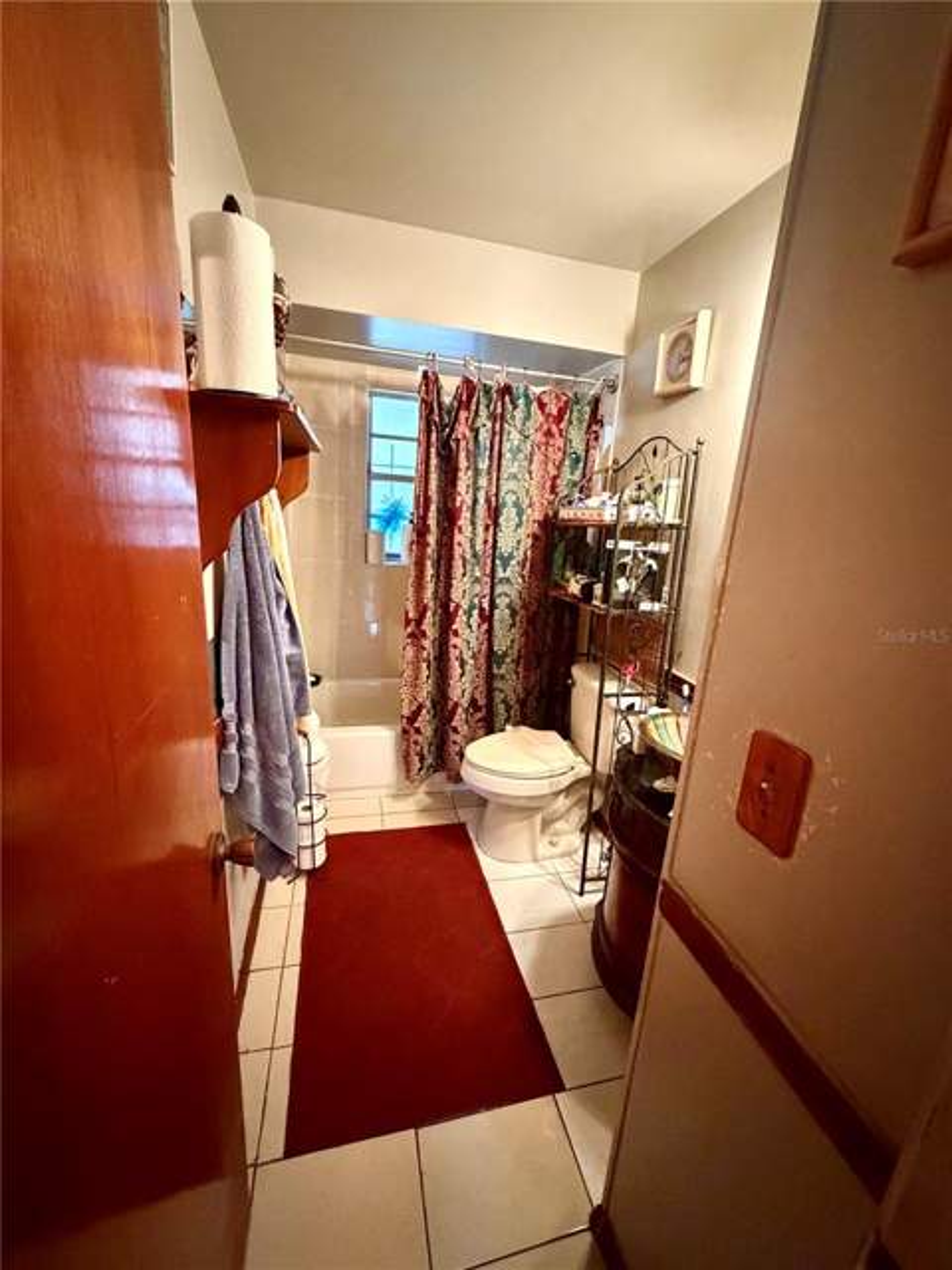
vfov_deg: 102.1
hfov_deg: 85.7
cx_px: 476
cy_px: 635
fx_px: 513
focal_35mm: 14
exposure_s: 1/40
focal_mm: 2.22
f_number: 2.2
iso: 1250
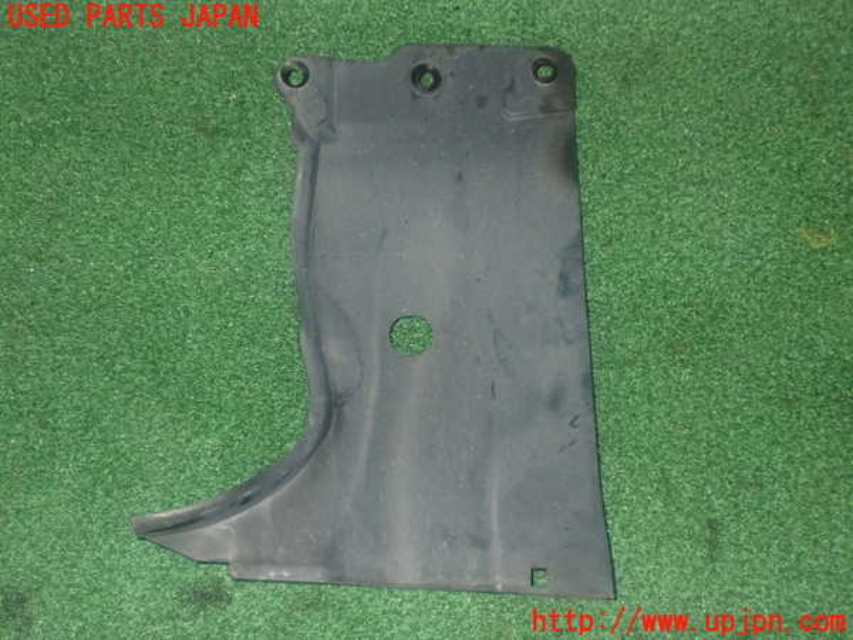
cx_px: 426
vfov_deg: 35.1
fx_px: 1010
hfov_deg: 45.8
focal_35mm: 41
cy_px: 320
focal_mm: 7.31
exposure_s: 1/40
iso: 1000
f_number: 8
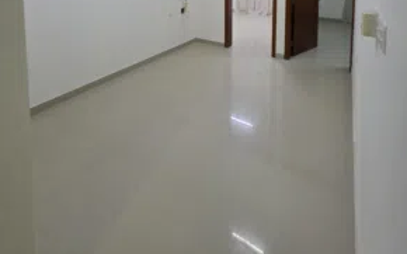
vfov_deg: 48.7
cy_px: -10
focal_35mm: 19
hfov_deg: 88.0
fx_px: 211
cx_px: 204
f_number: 1.9
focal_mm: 2.2
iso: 640
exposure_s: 1/50
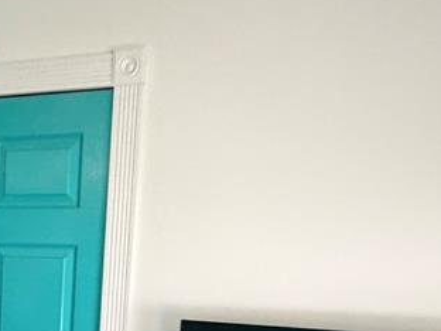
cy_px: 397
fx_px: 586
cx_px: 98
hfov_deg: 39.8
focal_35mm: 46
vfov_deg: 27.7
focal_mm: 2.22
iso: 200
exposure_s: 1/60
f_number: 2.2
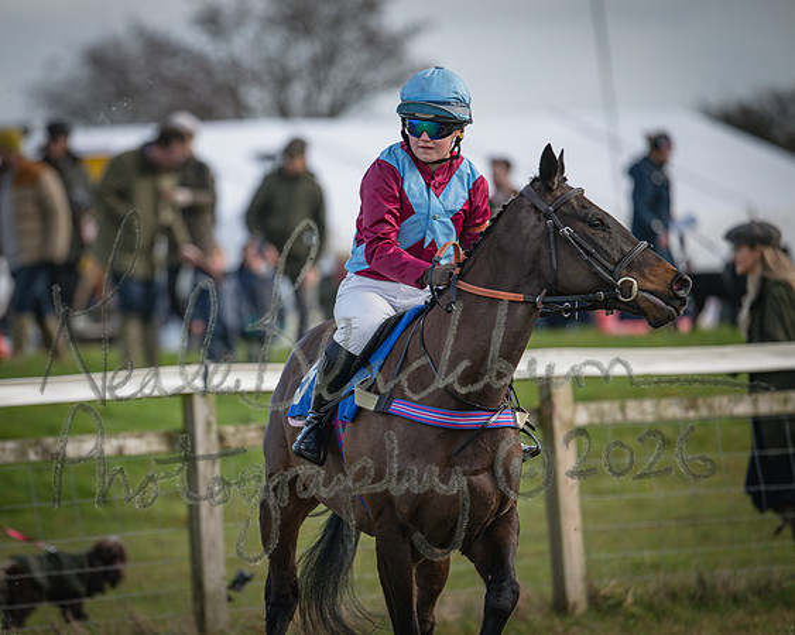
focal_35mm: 450
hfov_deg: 4.3
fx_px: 10595
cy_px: 318
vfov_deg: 3.4
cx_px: 350
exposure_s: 1/1250
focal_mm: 400
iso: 400
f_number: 5
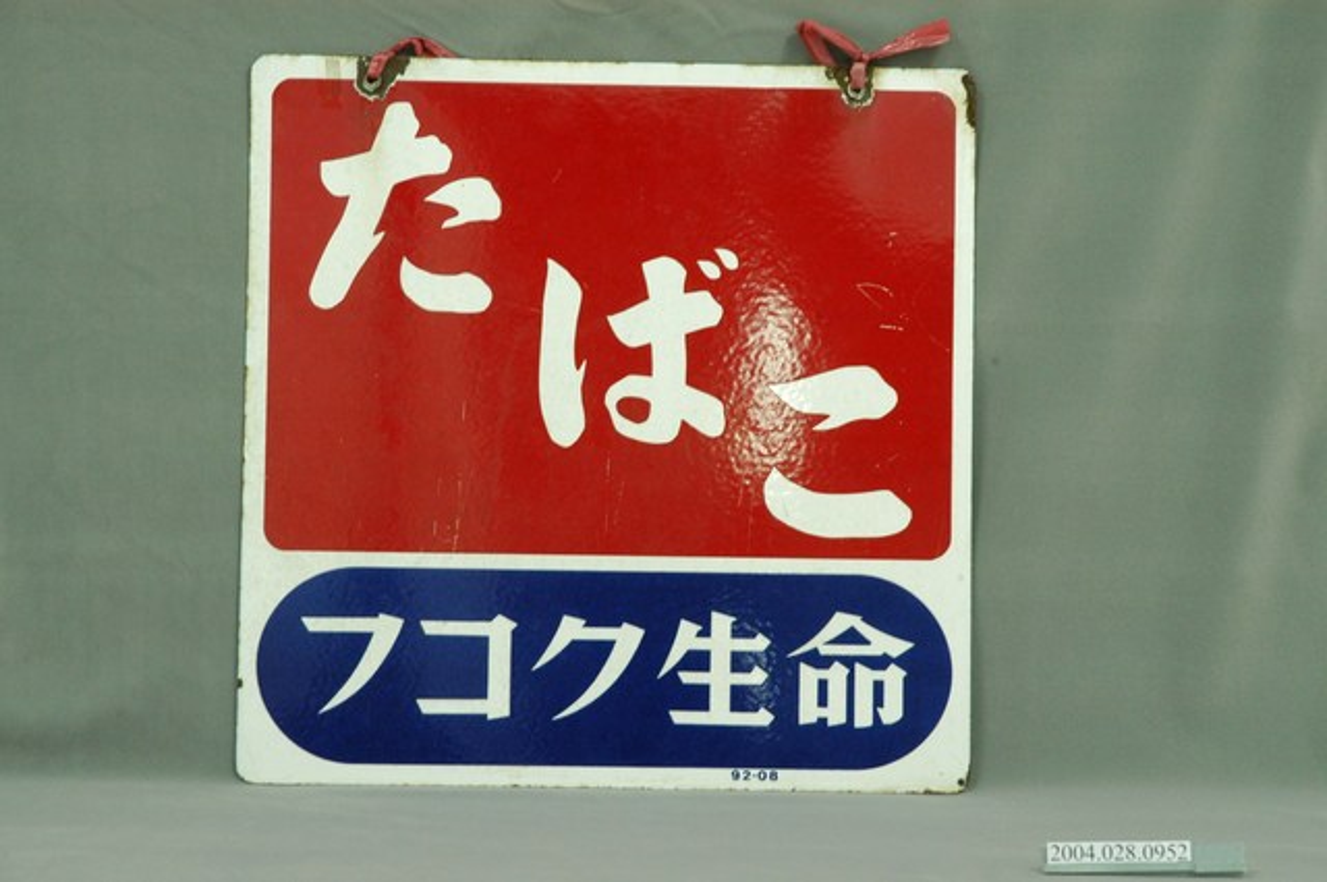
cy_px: 441
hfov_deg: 19.5
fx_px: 3865
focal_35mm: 105
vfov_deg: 13.0
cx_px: 664
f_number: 8
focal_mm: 70
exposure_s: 1/10
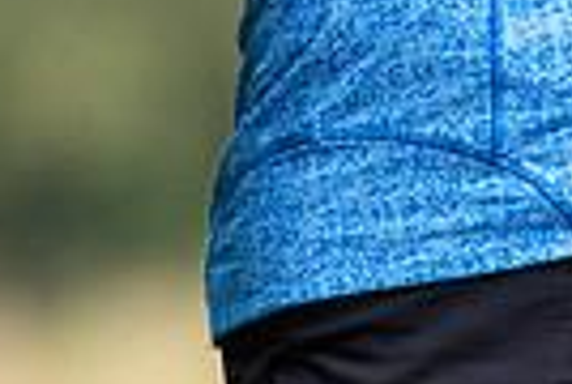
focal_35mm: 2916
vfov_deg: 0.5
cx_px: 448
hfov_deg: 0.7
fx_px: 46435
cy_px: -403
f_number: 5.6
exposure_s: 1/1000
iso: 1250
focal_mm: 450
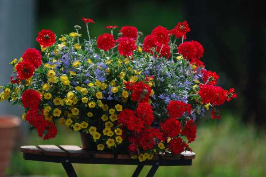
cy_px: 88
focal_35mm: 300
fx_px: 2215
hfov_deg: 6.9
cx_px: 133
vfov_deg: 4.6
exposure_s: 1/1600
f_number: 2.8
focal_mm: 200
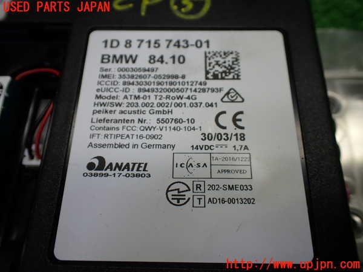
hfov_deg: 60.0
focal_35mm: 30
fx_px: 315
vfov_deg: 46.8
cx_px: 182
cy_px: 136
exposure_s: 1/125
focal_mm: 5.4
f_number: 2.3
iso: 125
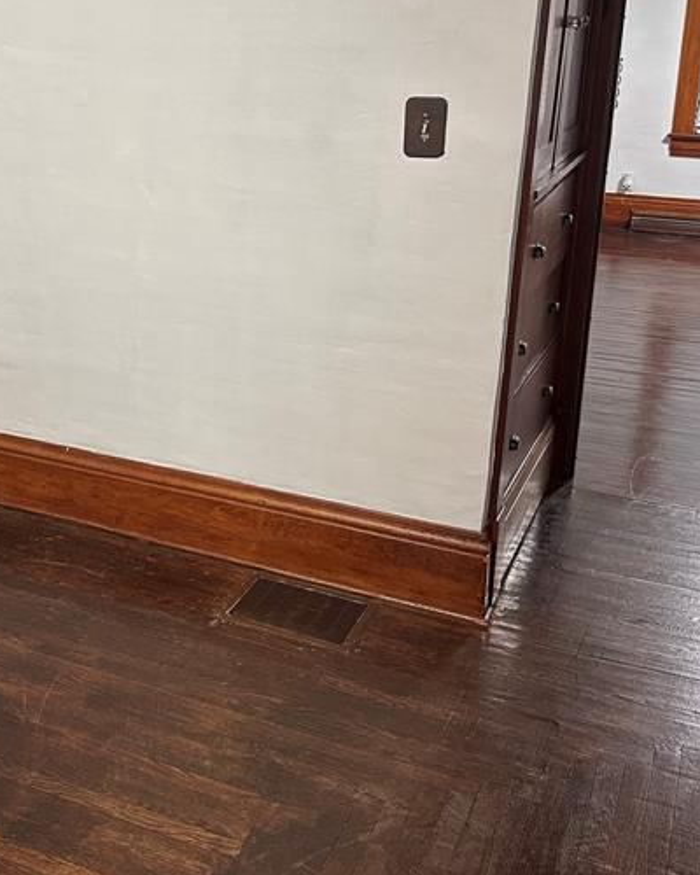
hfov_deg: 30.3
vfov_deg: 38.5
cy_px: 317
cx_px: 88
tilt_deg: -14.5
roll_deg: -0.2
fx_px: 1243
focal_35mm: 48
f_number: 1.78
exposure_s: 1/60
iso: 250
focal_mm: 6.86
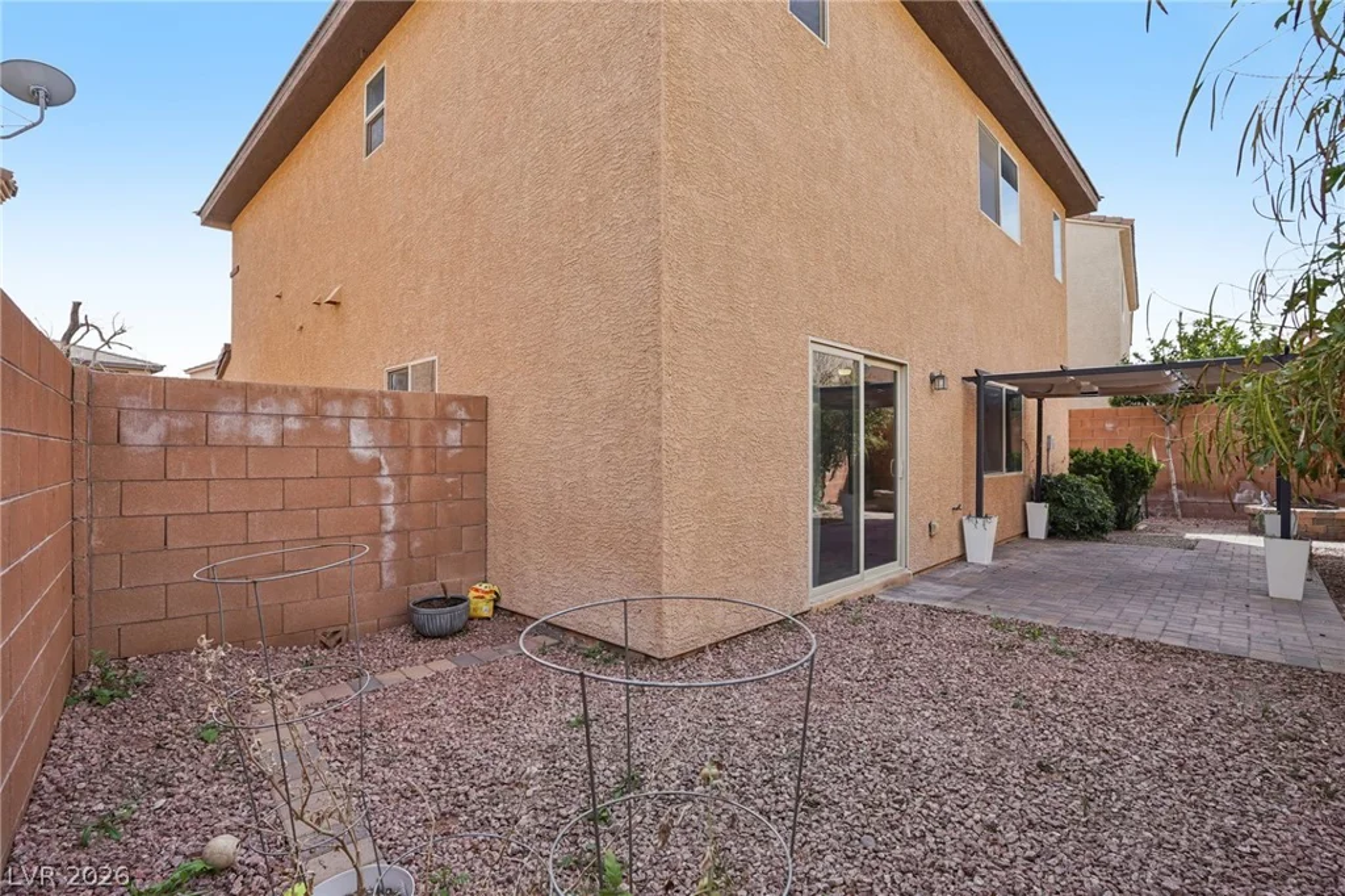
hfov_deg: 96.8
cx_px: 672
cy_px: 448
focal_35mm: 16
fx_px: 598
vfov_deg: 73.7
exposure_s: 1/80
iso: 100
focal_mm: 16
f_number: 8
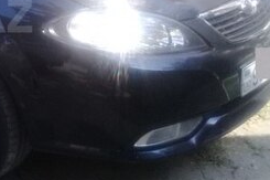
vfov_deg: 15.5
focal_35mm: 87
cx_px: -80
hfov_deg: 21.2
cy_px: 16
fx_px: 652
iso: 50
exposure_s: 1/427
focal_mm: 3.3
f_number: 2.2
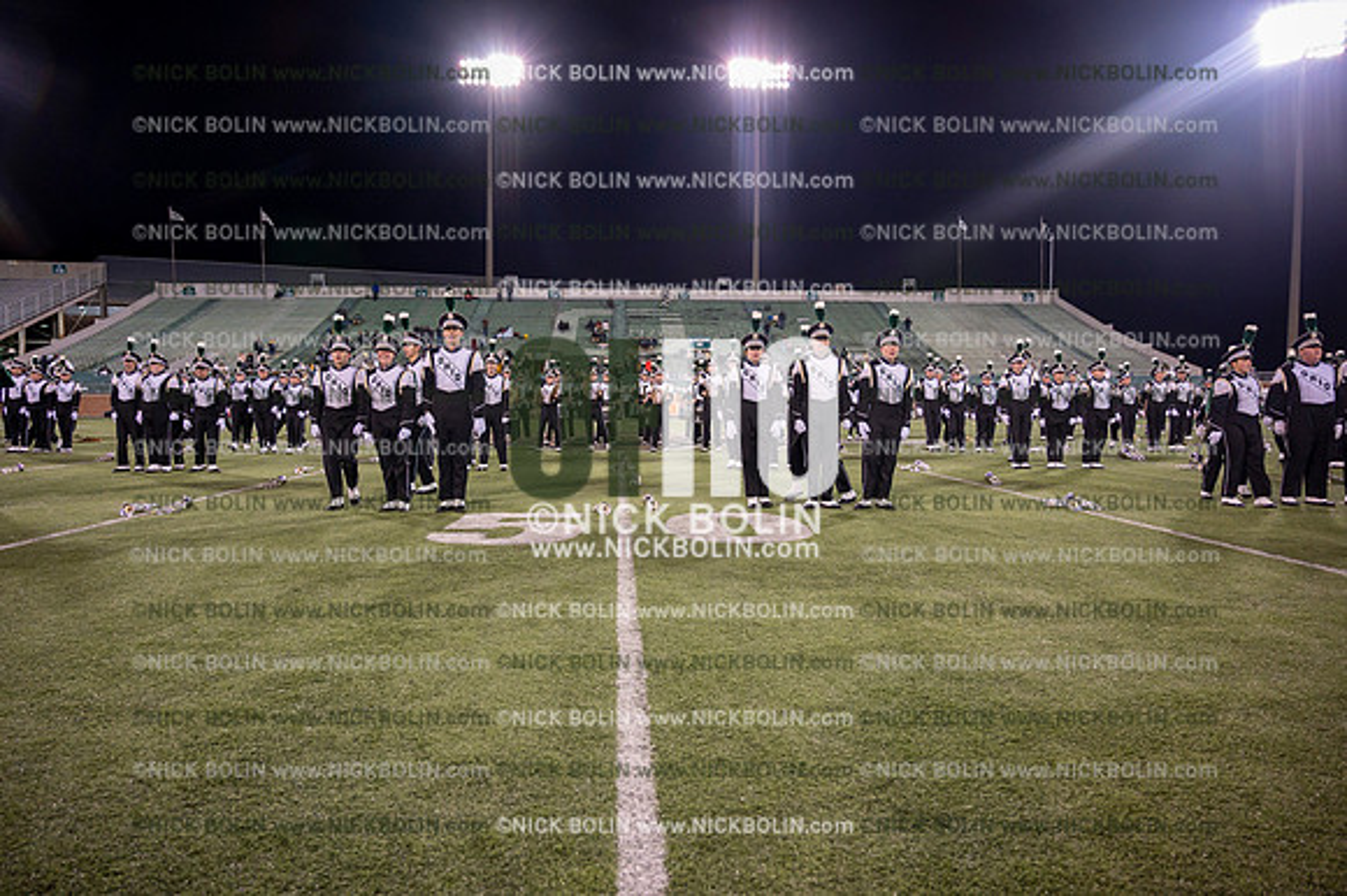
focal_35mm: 24
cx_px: 674
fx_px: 897
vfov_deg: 53.1
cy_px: 448
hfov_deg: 73.8
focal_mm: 24
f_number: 4
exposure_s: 1/640
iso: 3200
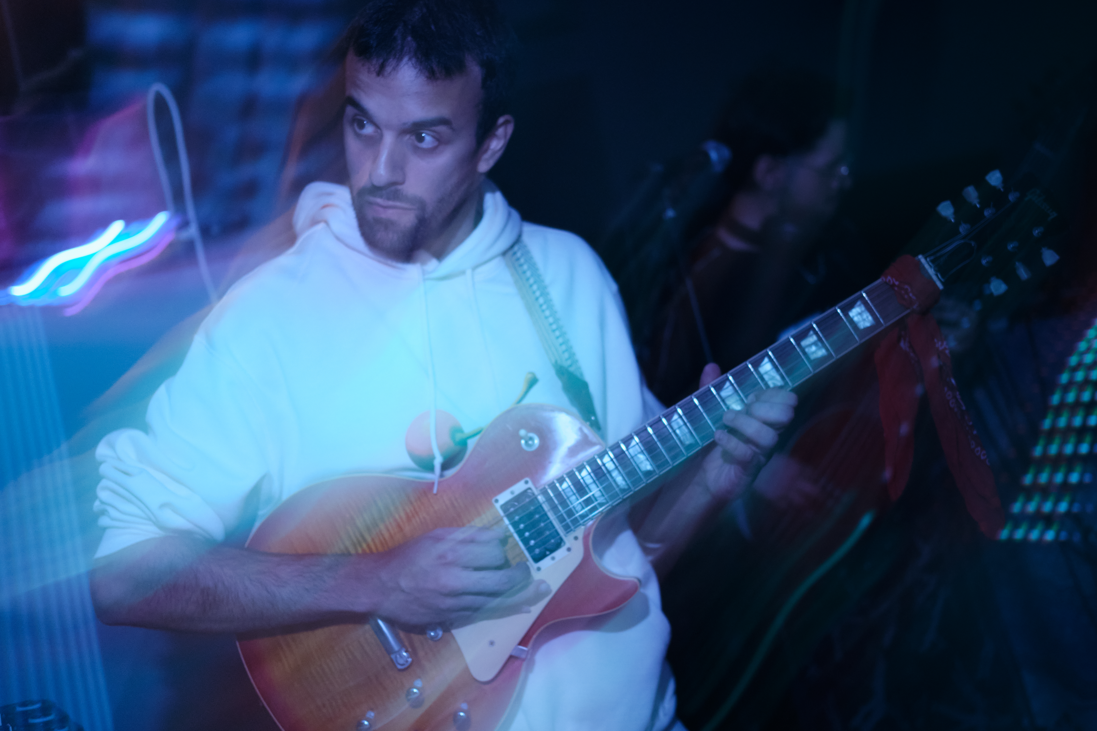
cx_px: 548
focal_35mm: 53
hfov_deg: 37.5
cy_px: 366
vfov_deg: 25.5
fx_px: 1615
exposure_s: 1/10
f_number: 2
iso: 1600
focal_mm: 35
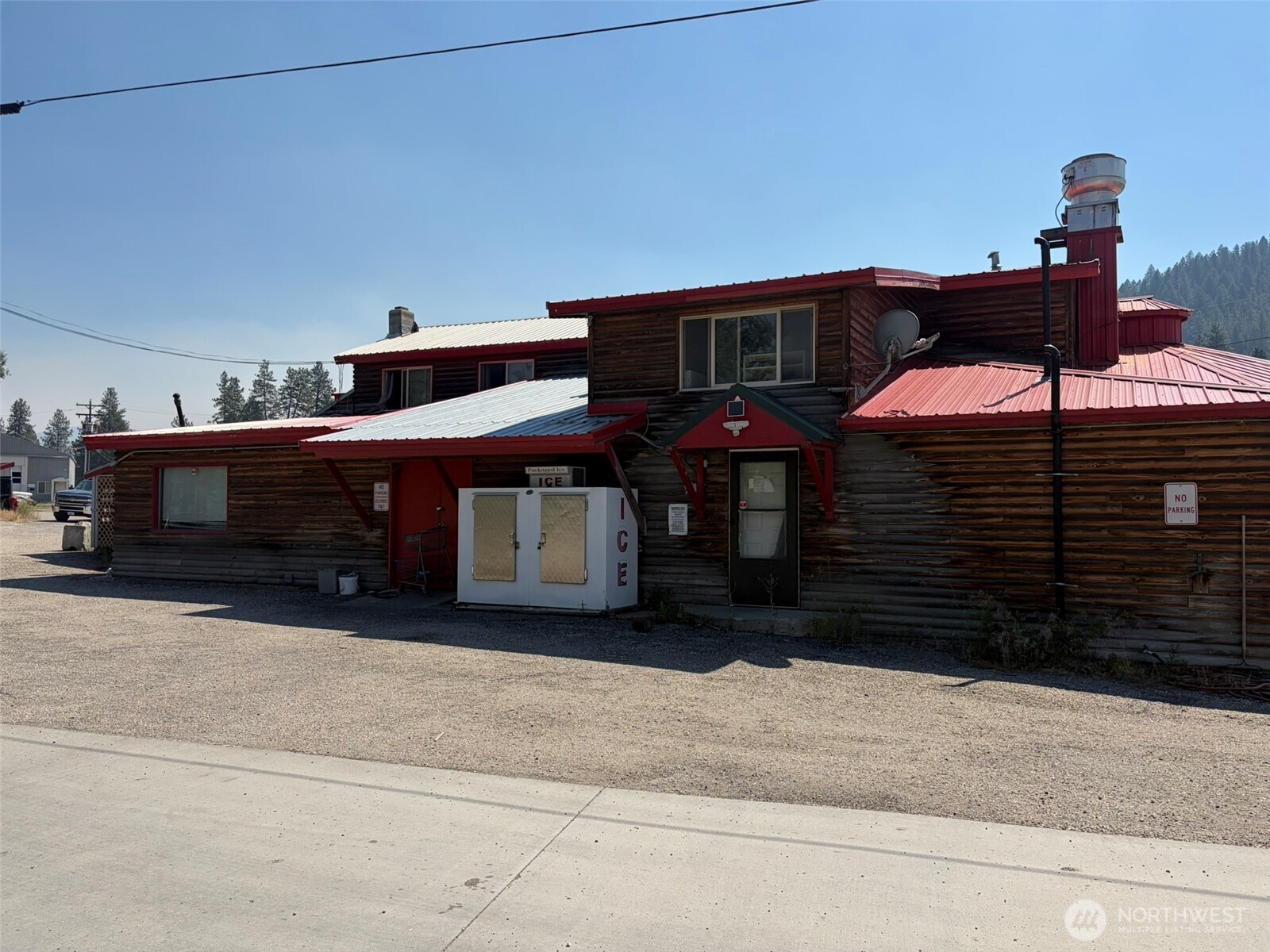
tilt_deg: +2.6
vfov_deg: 53.1
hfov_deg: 67.3
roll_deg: +0.4
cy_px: 476
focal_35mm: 26
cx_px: 635
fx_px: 954
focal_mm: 5.96
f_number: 1.6
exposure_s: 1/4329
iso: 50
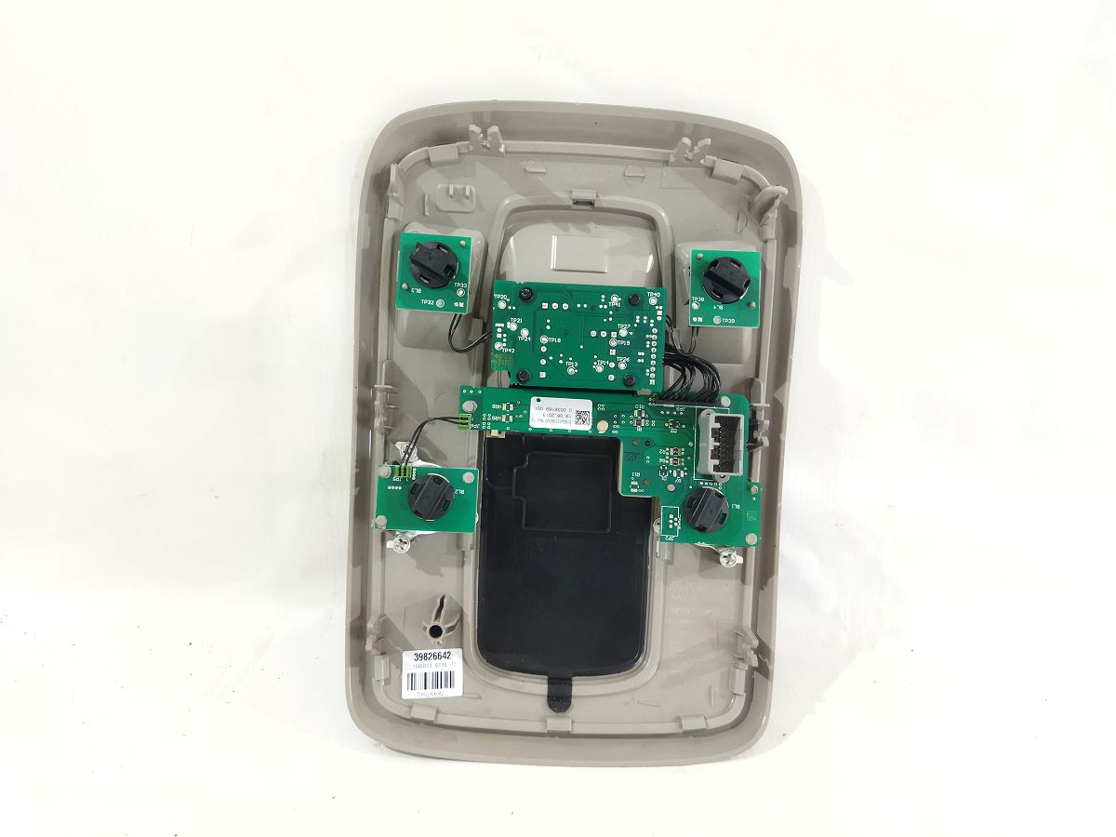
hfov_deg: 65.3
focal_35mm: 27
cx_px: 558
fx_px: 870
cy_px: 418
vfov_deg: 51.4
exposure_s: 1/50
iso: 341
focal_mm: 4.71
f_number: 1.79
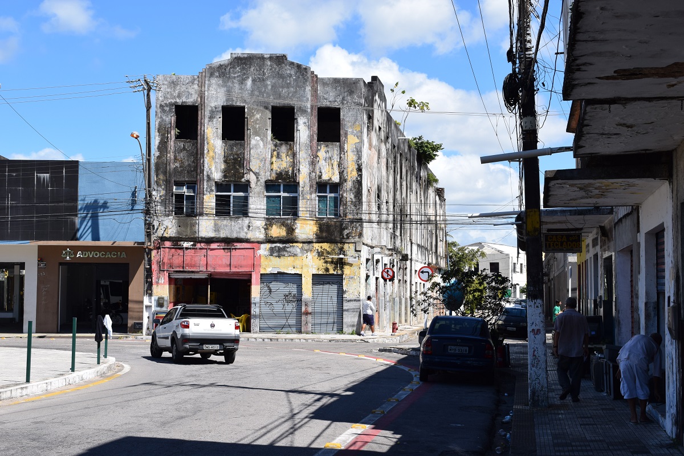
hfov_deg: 36.9
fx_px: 1026
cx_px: 342
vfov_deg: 25.1
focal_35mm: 54
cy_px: 228
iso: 200
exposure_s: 1/400
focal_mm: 36
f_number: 10
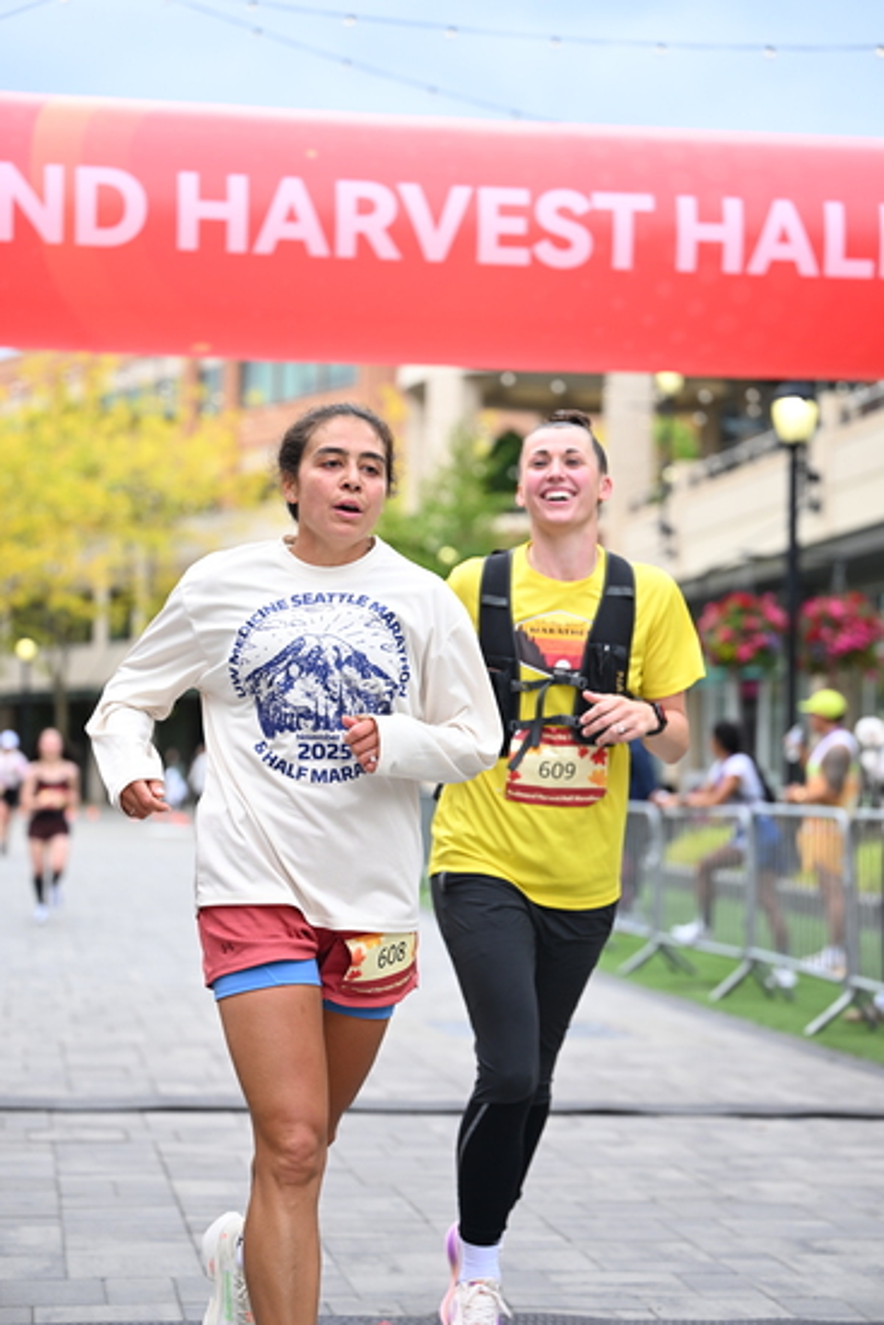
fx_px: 2834
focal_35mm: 77
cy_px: 662
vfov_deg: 26.3
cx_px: 442
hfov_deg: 17.7
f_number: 2.8
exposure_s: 1/2000
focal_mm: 77
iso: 640
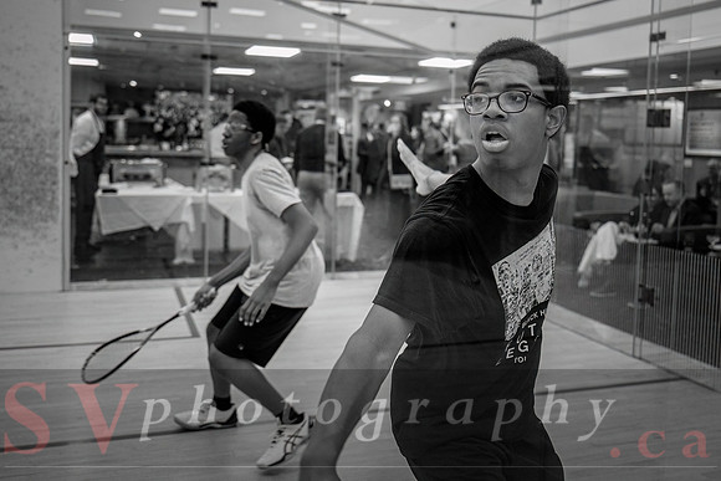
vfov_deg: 36.5
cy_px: 190
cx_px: 360
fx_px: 727
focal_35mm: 36
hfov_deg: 52.8
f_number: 2.8
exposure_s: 1/320
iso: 1600
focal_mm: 30
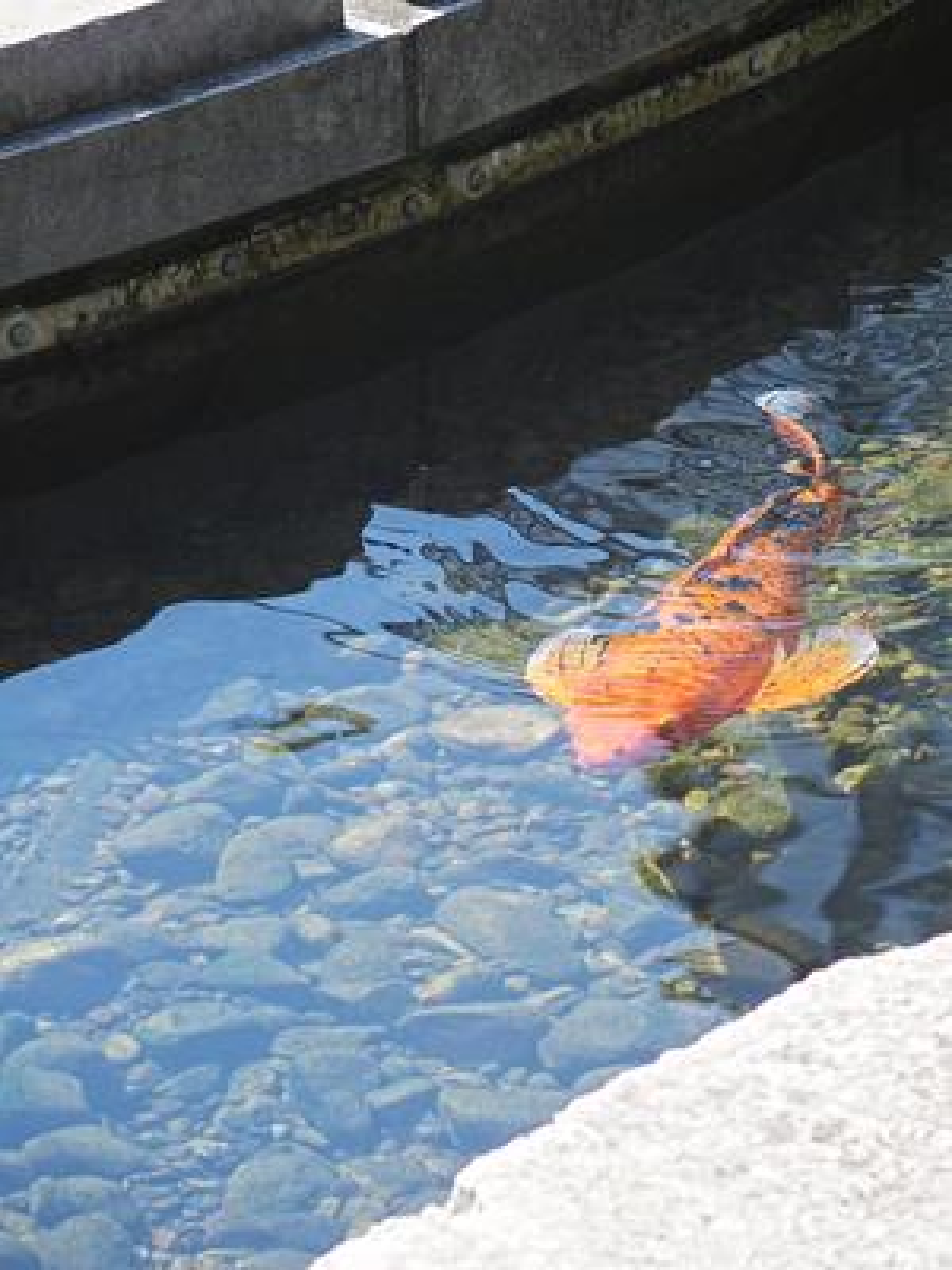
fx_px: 8874
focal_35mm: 242
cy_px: 635
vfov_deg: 8.2
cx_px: 476
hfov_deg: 6.1
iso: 100
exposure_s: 1/500
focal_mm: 51.4
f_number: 3.5
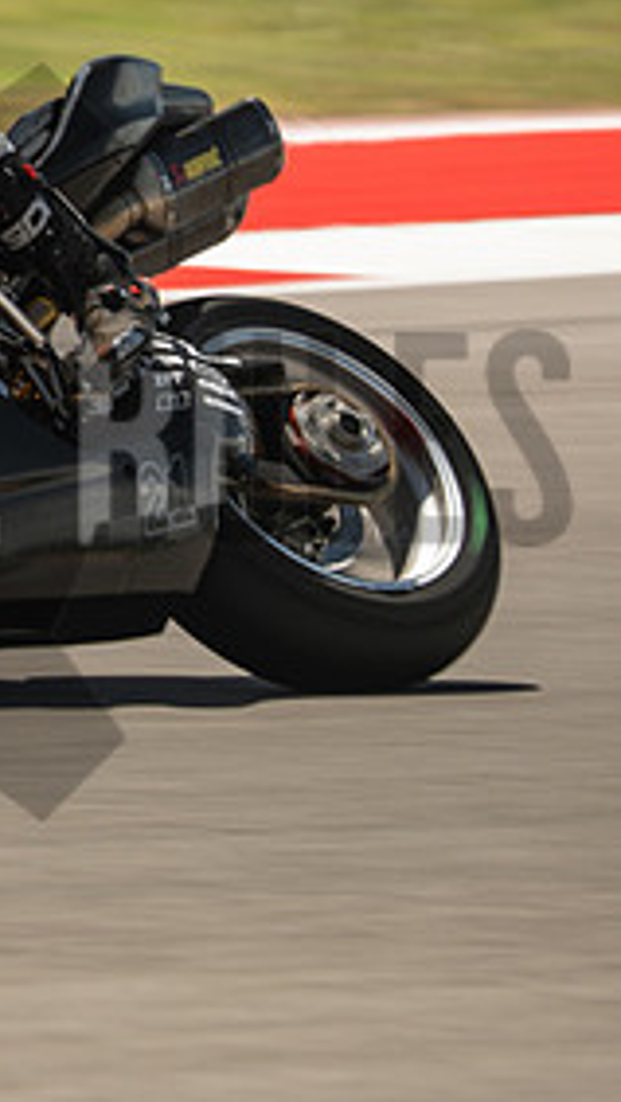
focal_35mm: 905
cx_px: -254
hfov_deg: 1.3
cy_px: 444
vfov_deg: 2.4
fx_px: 26445
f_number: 5.6
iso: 160
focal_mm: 280
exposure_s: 1/320
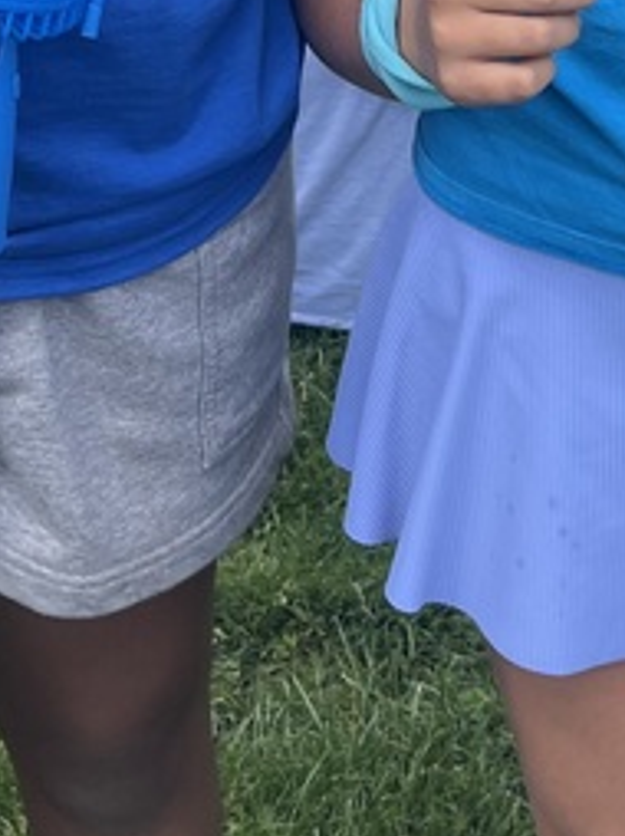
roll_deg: +1.9
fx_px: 2532
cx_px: 257
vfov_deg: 16.6
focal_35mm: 105
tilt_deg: -11.7
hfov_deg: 14.1
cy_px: -510
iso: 50
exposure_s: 1/1186
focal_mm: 5.1
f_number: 1.6
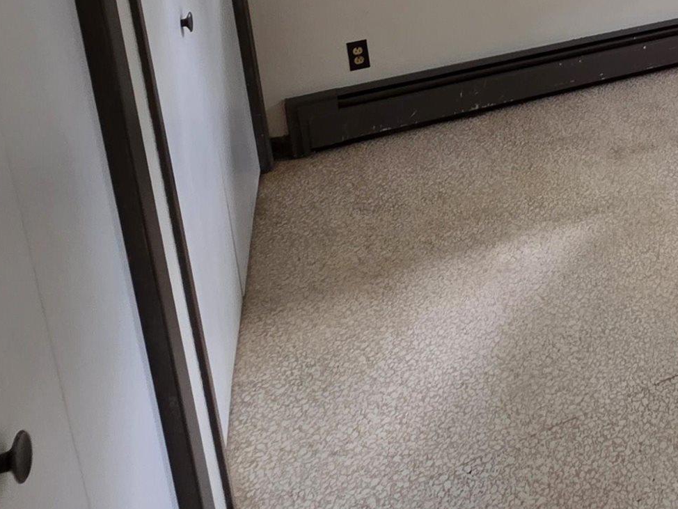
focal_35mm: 41
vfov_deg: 29.4
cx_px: 759
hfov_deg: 37.6
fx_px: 803
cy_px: -127
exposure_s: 1/60
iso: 200
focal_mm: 2.2
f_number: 1.9
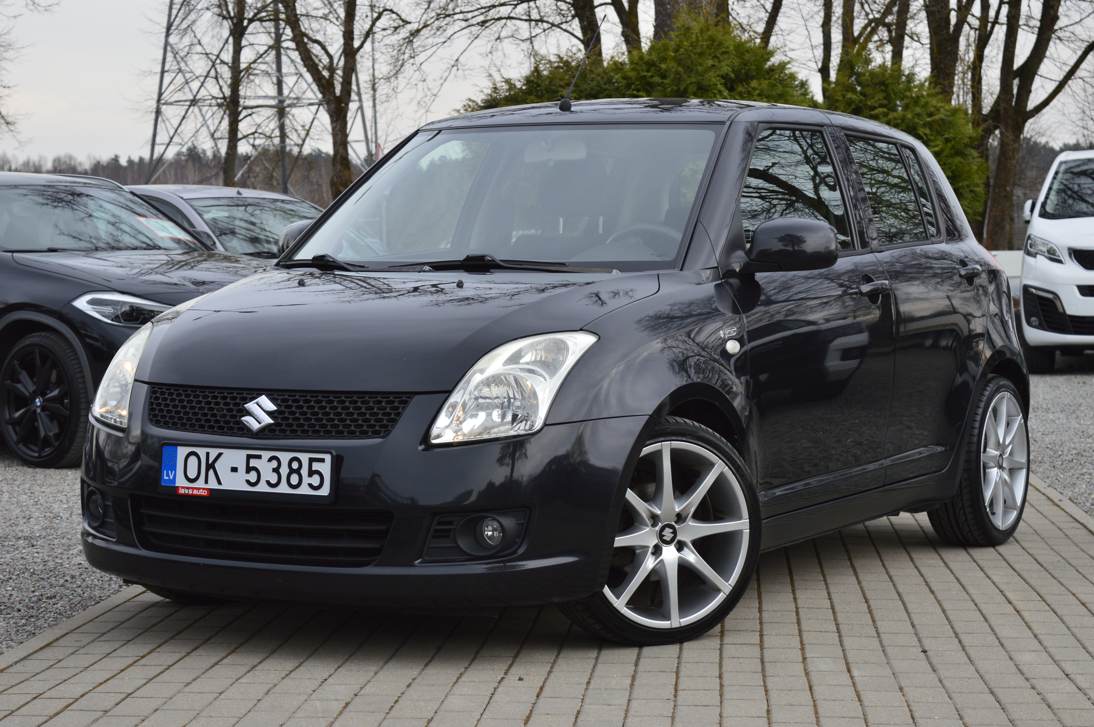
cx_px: 547
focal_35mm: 78
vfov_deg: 17.5
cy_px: 364
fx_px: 2368
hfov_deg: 26.0
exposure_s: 1/160
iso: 400
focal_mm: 52
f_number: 9
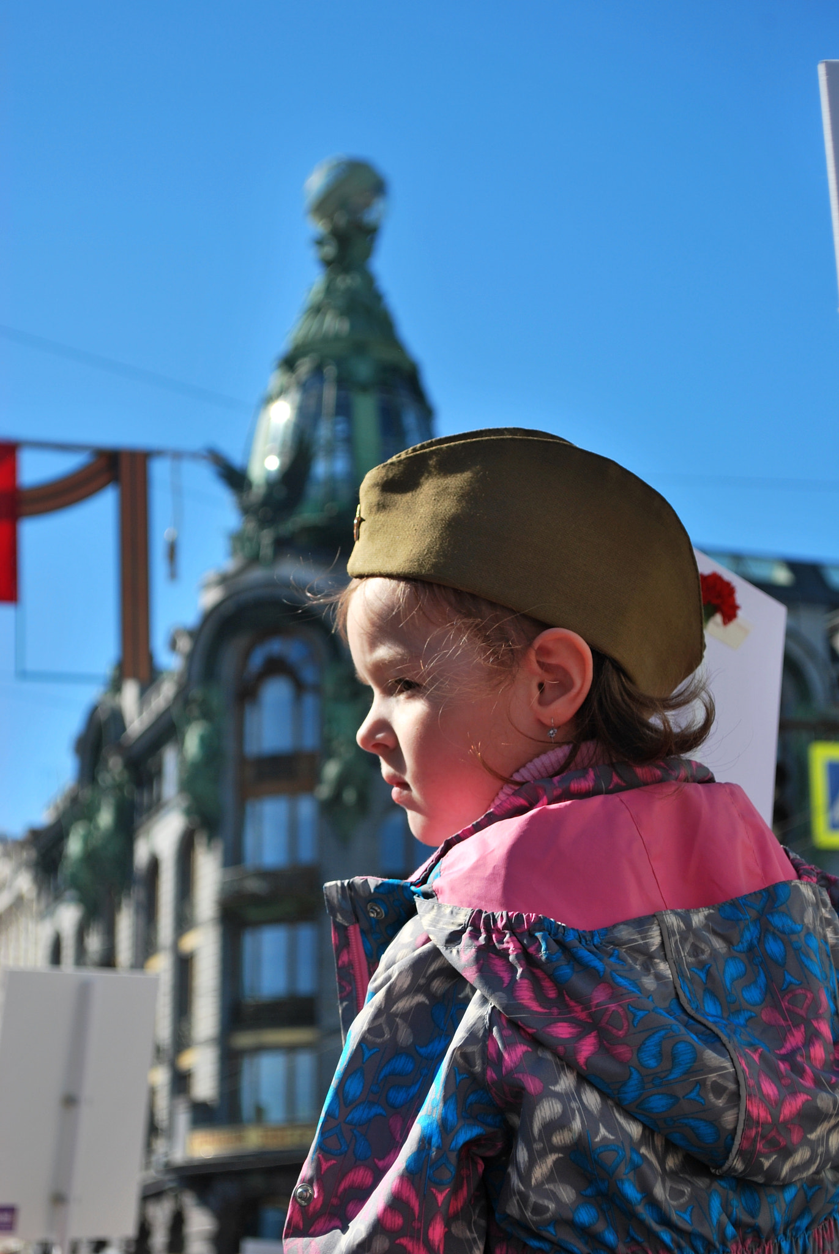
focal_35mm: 82
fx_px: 2876
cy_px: 627
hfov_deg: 16.6
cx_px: 420
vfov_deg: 24.6
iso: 100
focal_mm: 55
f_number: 8
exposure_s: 1/250
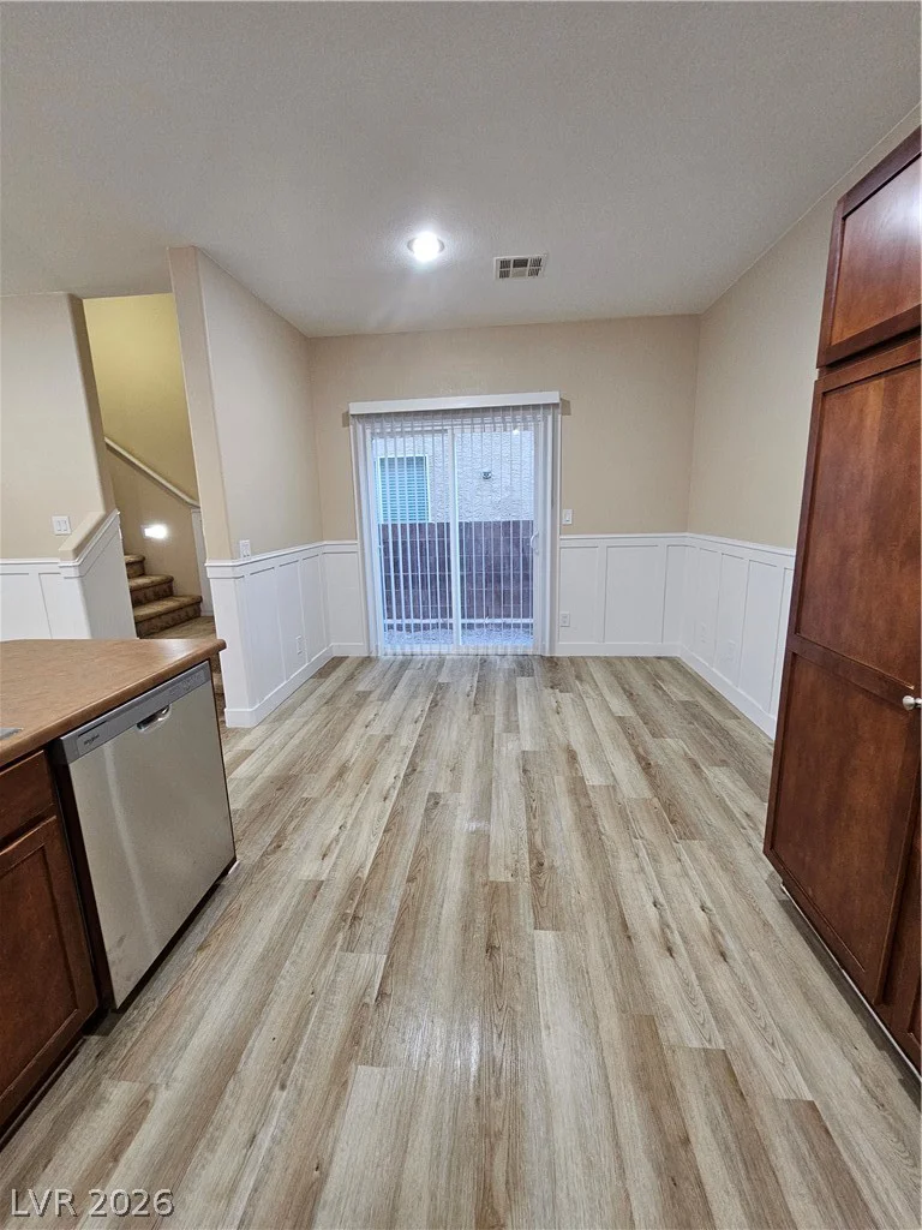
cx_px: 461
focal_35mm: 13
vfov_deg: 106.2
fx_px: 462
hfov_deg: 89.9
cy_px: 615
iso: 400
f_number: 2.2
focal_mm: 2.2
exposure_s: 1/60
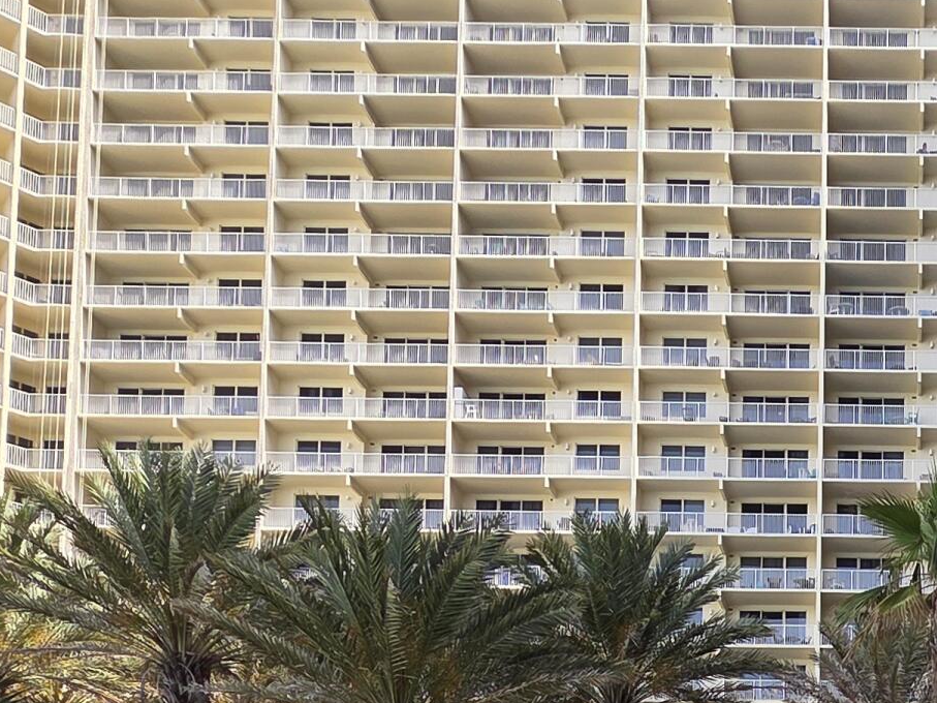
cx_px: 901
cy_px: 927
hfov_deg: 39.5
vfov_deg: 27.6
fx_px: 1164
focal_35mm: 43
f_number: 2.2
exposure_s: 1/545
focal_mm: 2.2
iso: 50
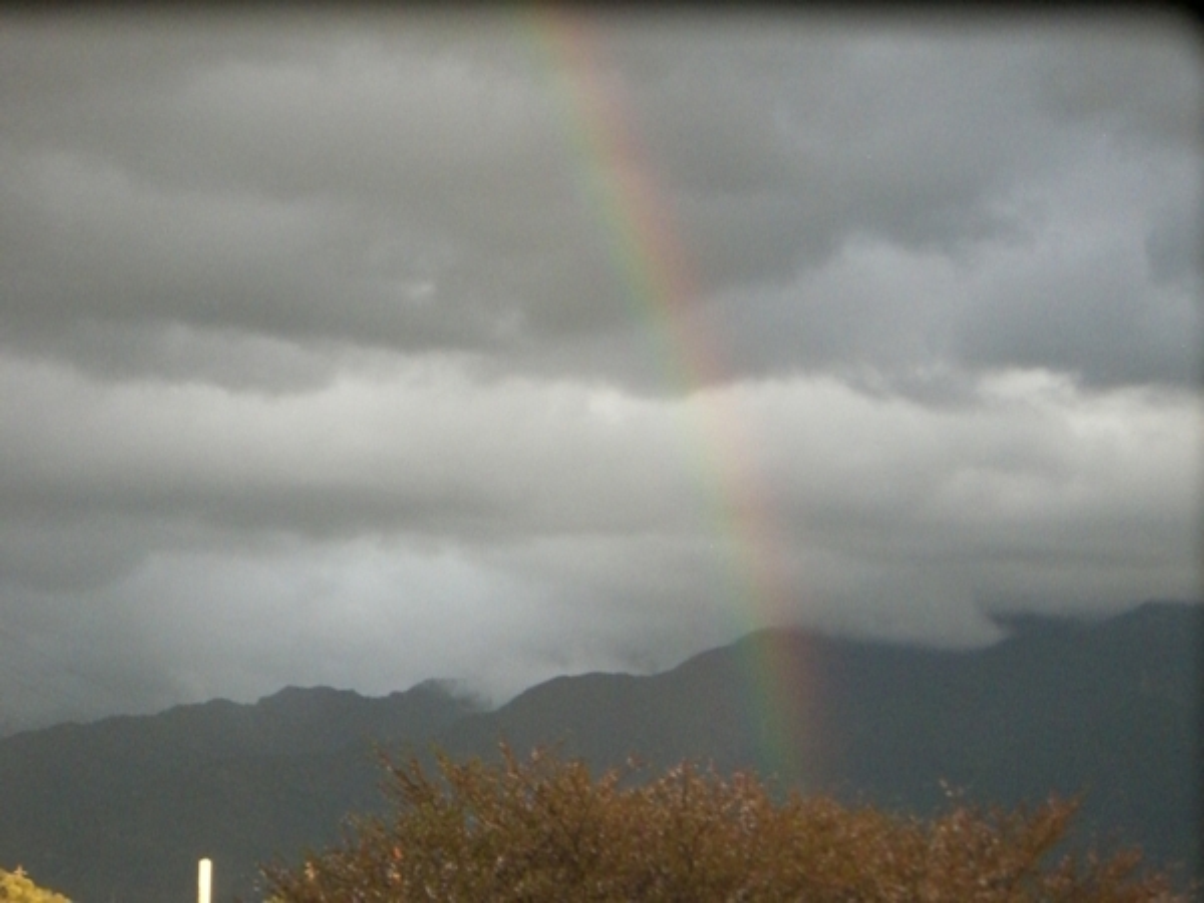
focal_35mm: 114
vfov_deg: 13.0
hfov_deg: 17.3
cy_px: 452
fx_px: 3965
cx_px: 602
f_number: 5.2
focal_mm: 18.6
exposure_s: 1/125
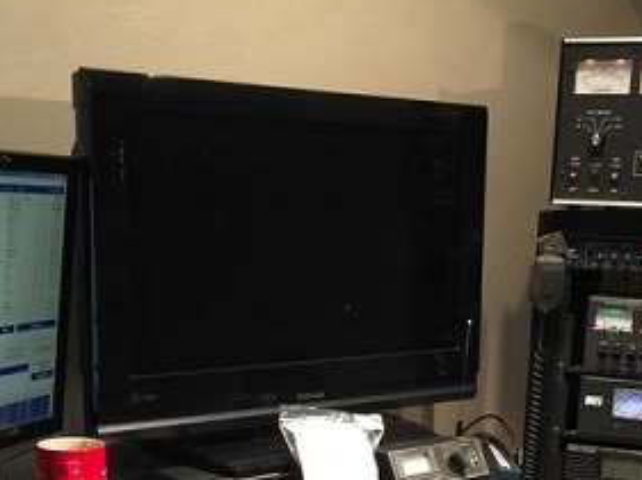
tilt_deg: -9.1
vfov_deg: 22.9
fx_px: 1148
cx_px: 352
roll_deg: -2.2
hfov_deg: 31.2
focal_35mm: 62
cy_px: 450
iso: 64
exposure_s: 1/15
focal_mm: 4.15
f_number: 2.2
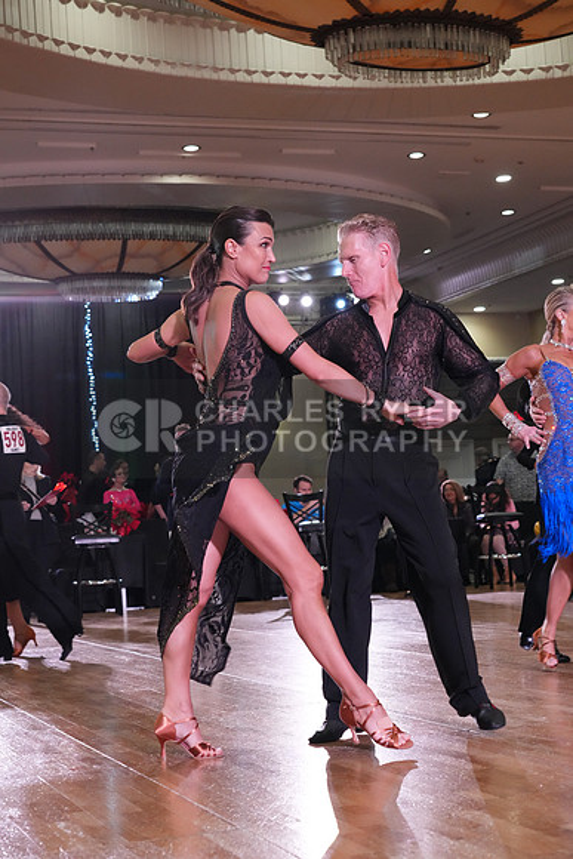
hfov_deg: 23.0
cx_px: 286
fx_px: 1408
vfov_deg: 33.9
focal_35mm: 59
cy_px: 430
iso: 5000
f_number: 5.6
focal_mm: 59
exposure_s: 1/320
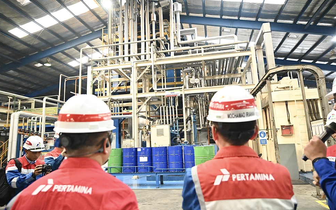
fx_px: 229
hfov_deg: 72.6
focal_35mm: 25
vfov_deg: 49.3
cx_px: 170
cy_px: 102
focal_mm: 24
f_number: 4
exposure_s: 1/200
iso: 20000
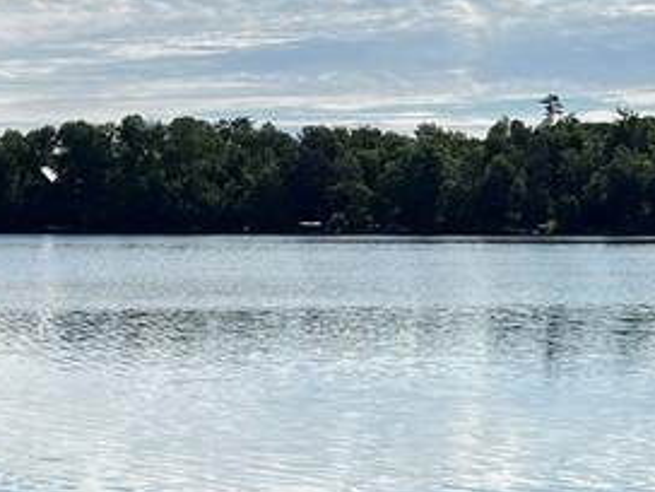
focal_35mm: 98
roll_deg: +0.1
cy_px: 244
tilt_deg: -0.2
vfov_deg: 15.1
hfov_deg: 19.8
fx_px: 1854
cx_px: 549
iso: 50
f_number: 1.5
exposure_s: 1/5319
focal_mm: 5.7
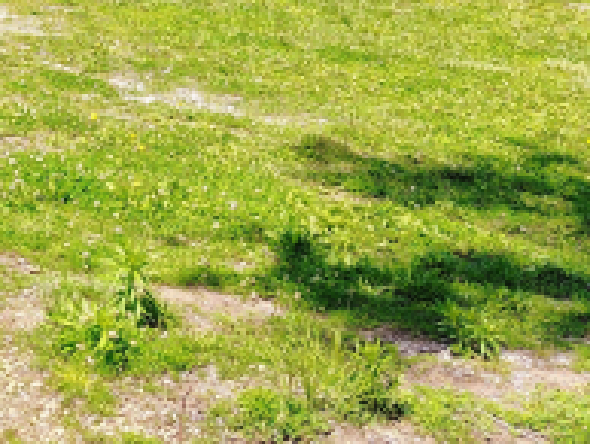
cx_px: -192
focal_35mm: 82
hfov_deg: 21.4
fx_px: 1399
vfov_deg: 16.8
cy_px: -158
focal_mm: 5.56
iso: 100
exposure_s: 1/385
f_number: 1.8
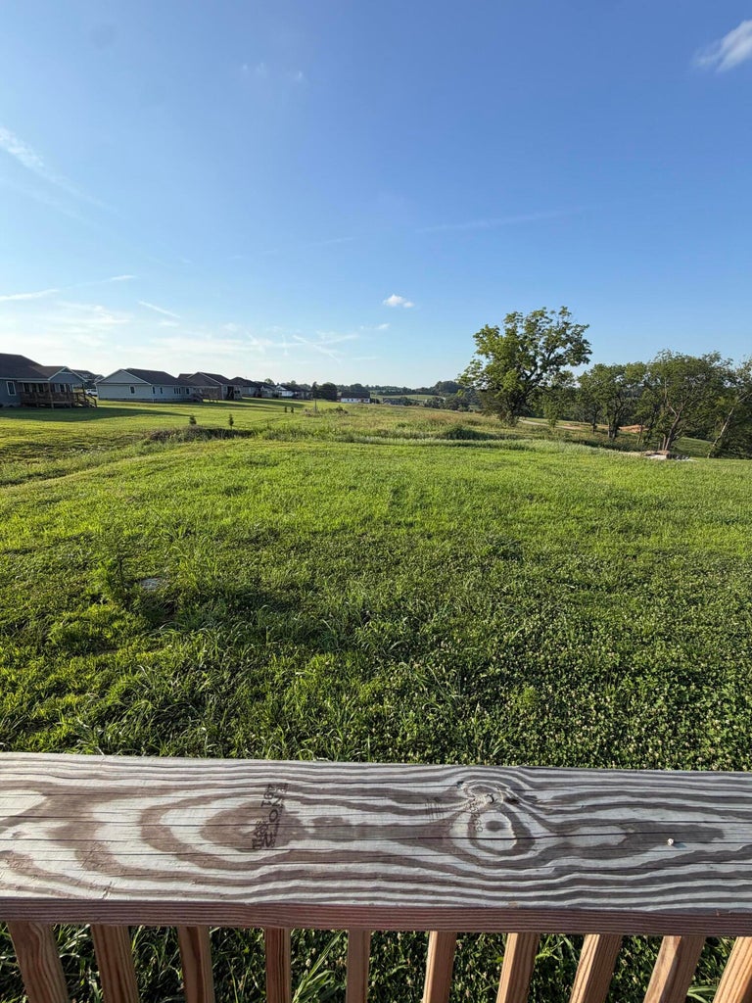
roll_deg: -4.4
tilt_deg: -12.7
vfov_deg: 102.1
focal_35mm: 14
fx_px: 406
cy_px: 502
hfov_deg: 85.7
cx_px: 376
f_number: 2.2
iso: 32
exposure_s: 1/770
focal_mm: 2.22
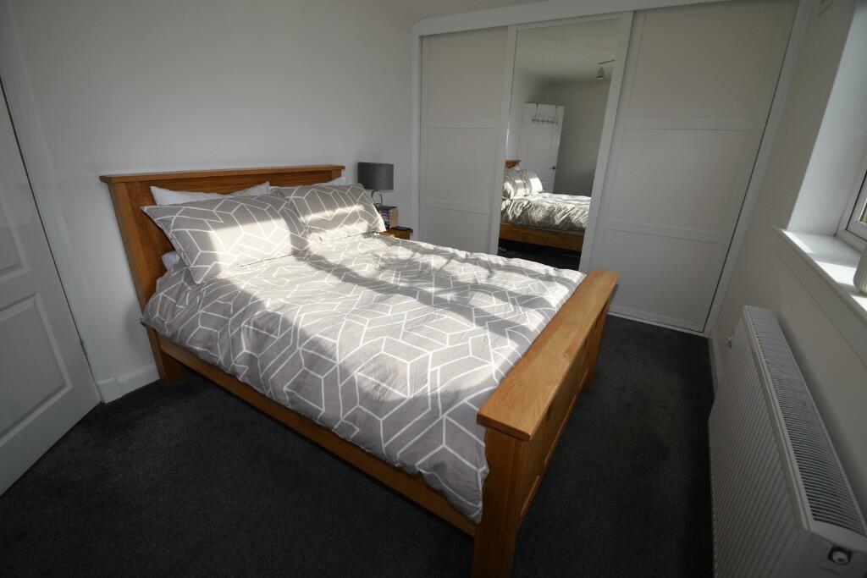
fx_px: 361
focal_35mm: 15
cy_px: 289
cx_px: 434
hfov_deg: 100.4
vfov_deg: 77.3
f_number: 5.6
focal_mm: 10
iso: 200
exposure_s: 1/250
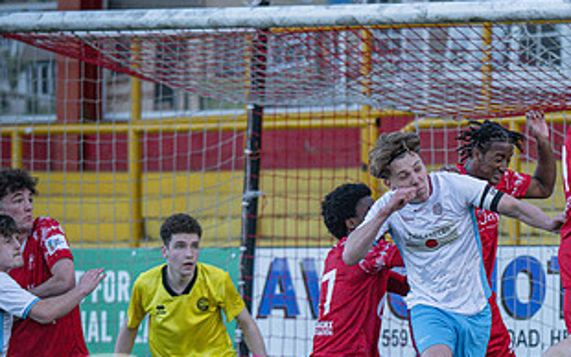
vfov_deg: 2.0
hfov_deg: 3.2
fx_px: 10368
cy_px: 313
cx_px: 490
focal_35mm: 666
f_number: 3.5
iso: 2000
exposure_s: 1/2000
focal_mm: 300
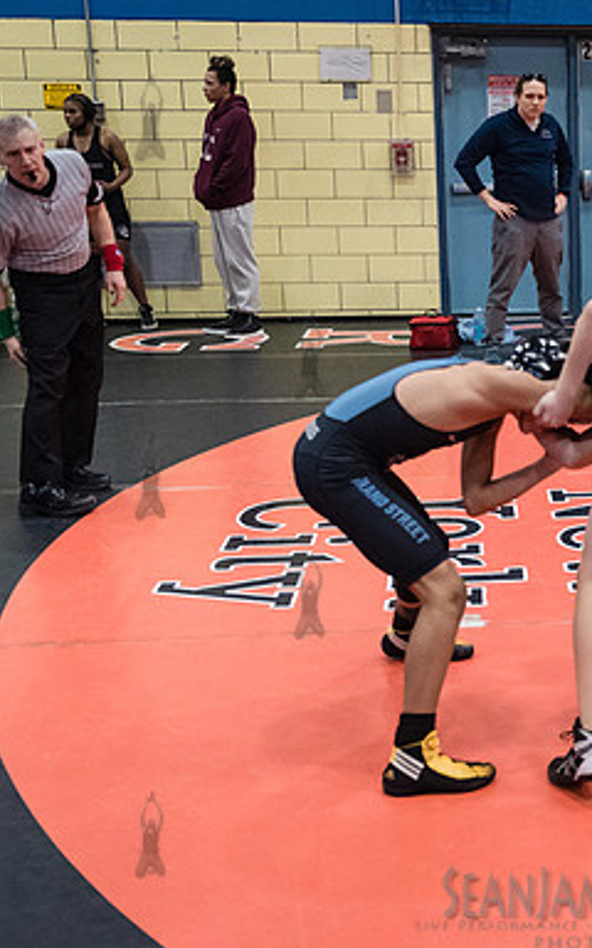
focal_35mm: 55
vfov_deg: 36.9
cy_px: 465
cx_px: 707
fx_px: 1420
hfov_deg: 21.8
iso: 8000
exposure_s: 1/500
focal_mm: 32
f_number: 3.2
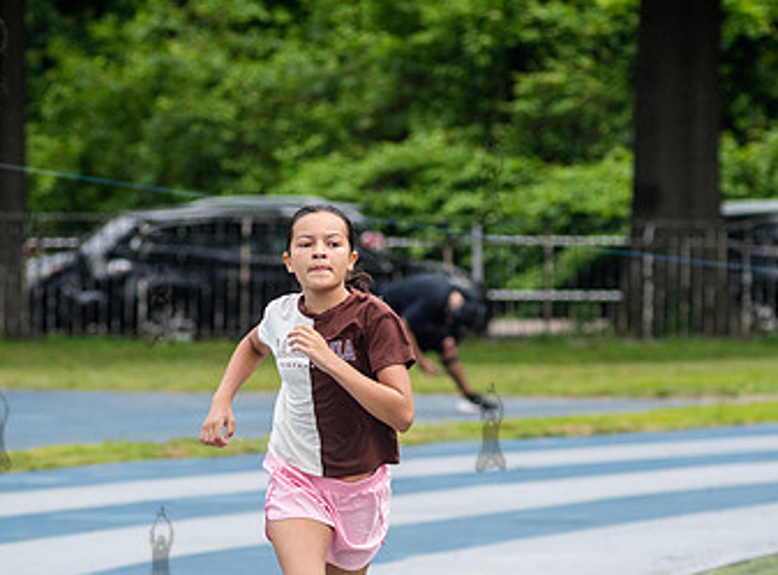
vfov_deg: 4.8
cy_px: 477
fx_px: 6886
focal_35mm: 308
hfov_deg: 6.5
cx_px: 307
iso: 400
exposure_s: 1/2500
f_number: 4
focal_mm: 145
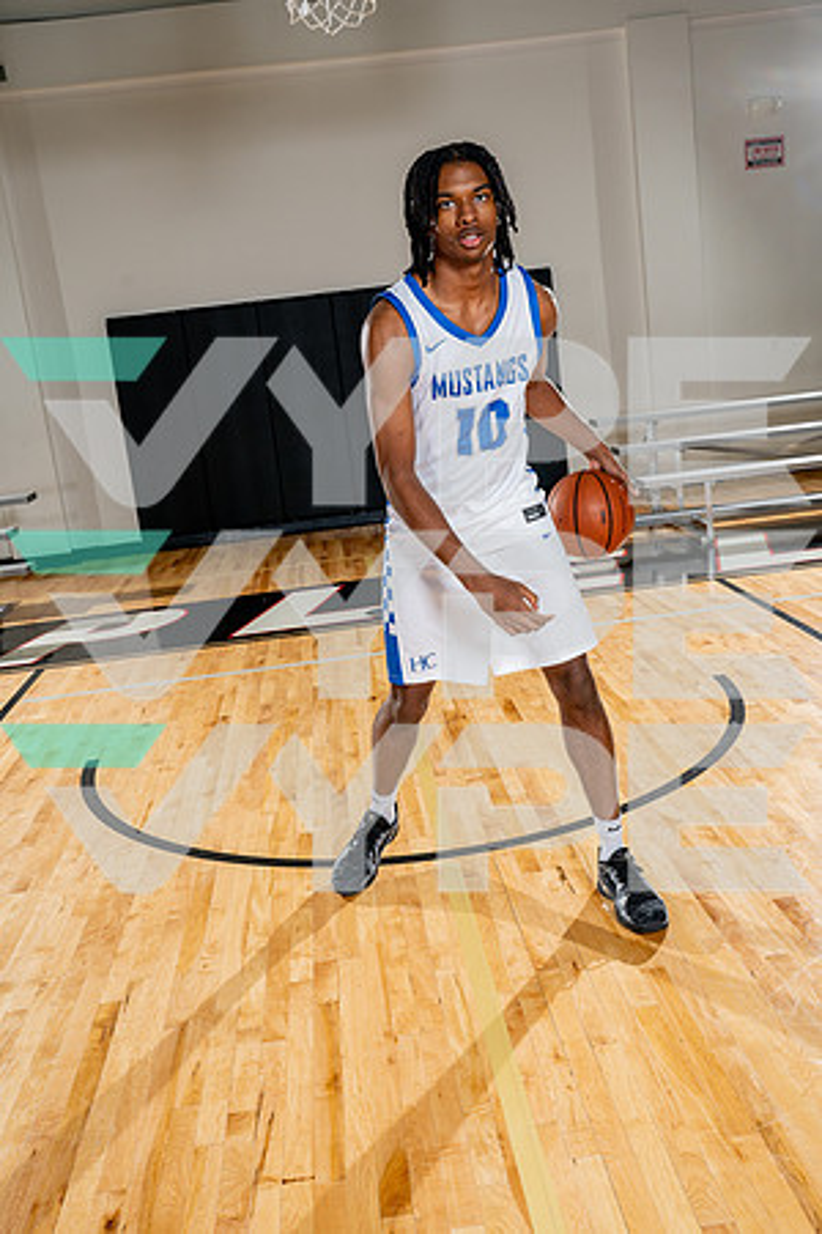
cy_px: 617
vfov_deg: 57.2
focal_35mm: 33
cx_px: 411
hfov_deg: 40.0
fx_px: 1130
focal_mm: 33
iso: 250
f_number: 8
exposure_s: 1/250
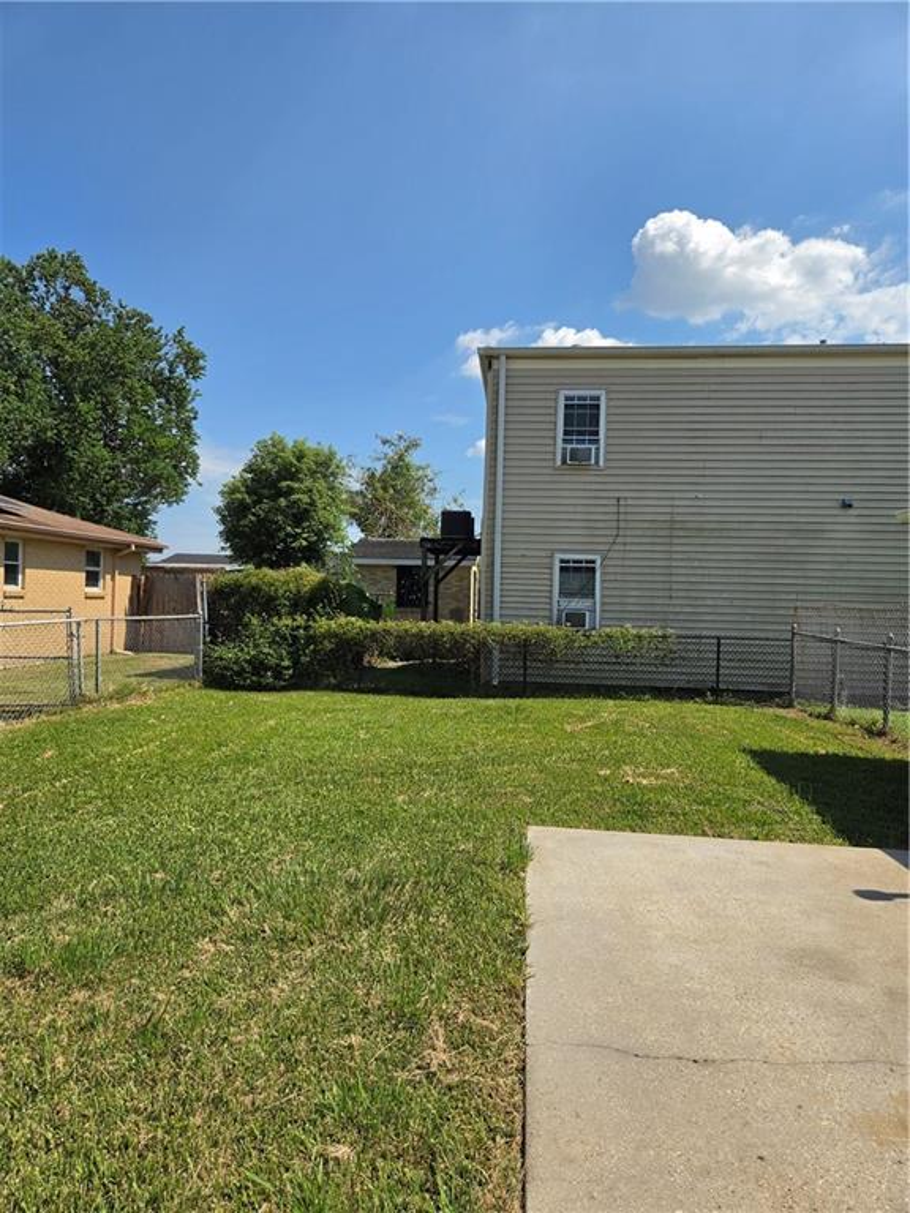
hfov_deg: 58.9
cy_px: 606
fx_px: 806
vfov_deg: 73.9
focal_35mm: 23
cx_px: 455
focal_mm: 5.4
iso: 80
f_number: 1.8
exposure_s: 1/5860
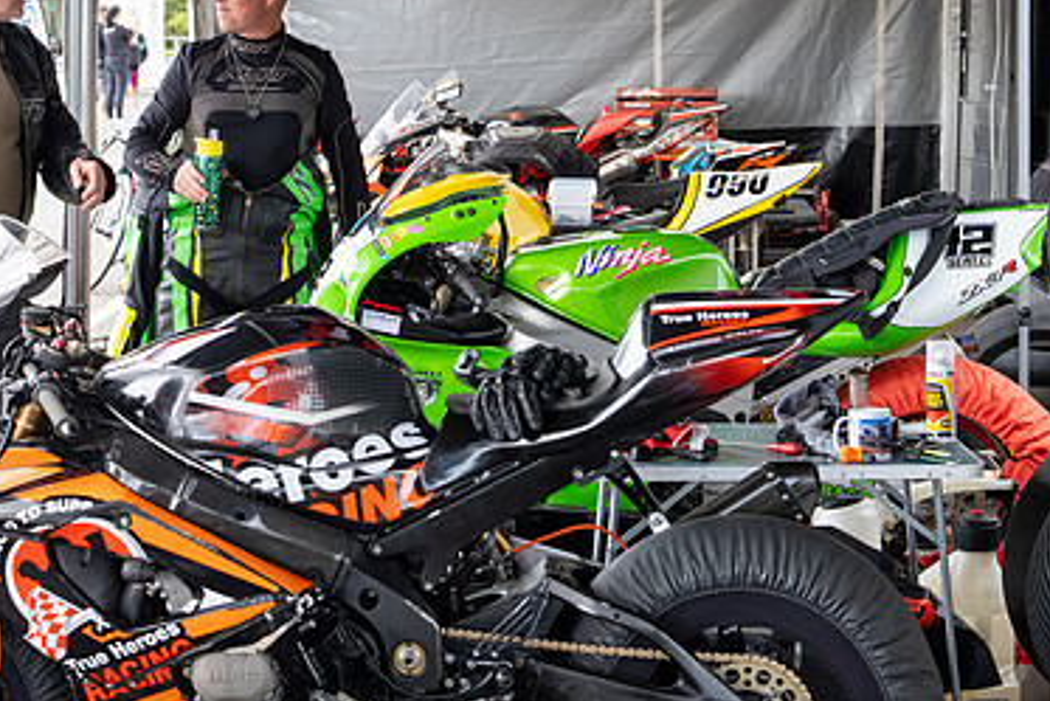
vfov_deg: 13.9
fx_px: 2859
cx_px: 476
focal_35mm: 98
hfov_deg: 20.8
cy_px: 218
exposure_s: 1/250
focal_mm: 42
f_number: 4
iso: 320
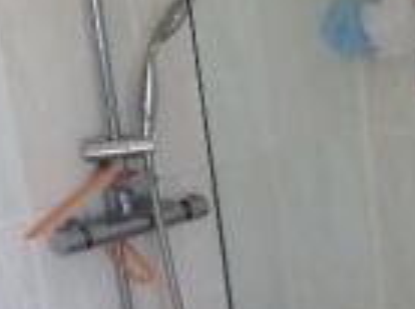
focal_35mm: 127
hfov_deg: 14.6
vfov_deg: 11.6
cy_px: 286
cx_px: 591
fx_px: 1520
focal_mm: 4.12
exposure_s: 1/60
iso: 40
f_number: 2.2
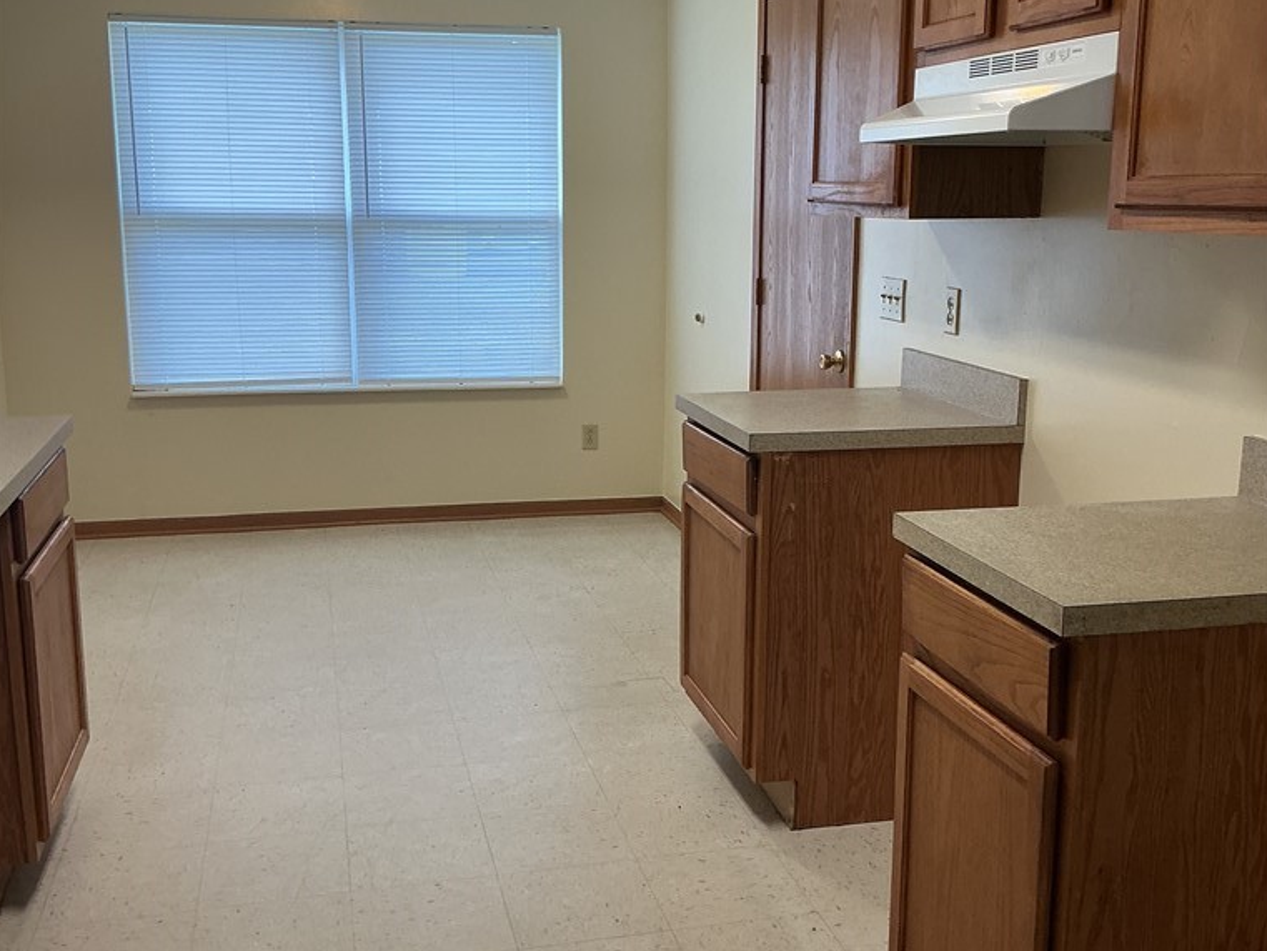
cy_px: 475
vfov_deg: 36.8
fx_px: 1428
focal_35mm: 39
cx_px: 634
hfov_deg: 47.9
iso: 50
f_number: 1.8
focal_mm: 3
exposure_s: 1/60
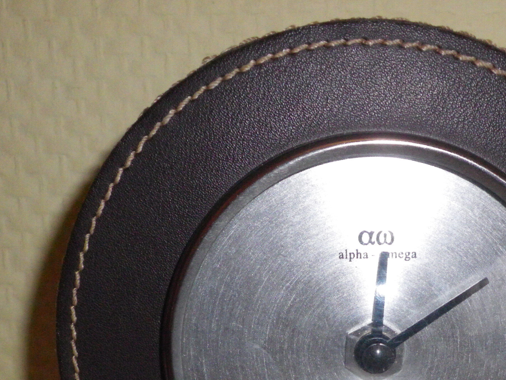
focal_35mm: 62
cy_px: 402
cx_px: 340
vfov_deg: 22.5
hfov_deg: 30.9
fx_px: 906
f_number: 7
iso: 320
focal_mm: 4.9
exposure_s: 1/60
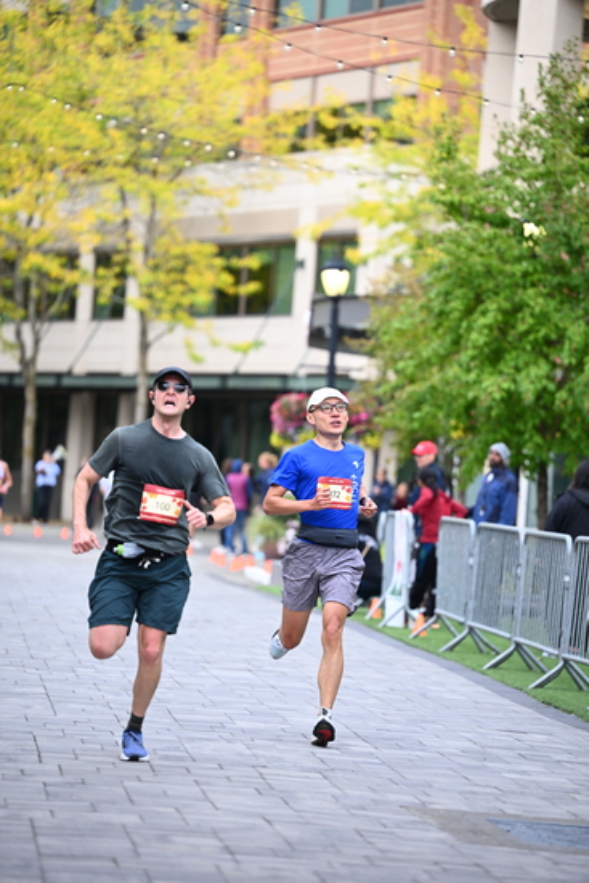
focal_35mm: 150
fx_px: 3679
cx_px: 294
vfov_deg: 13.7
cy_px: 442
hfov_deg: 9.2
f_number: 2.8
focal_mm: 150
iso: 1000
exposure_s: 1/1600
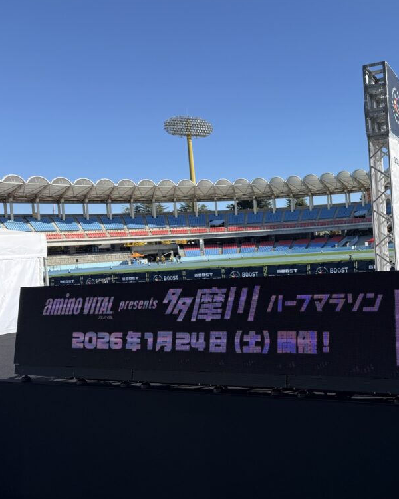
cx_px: 338
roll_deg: +1.1
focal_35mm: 32
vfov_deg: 55.7
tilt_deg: -1.7
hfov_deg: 43.0
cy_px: 247
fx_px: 472
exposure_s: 1/3425
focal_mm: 6.76
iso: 80
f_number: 1.78
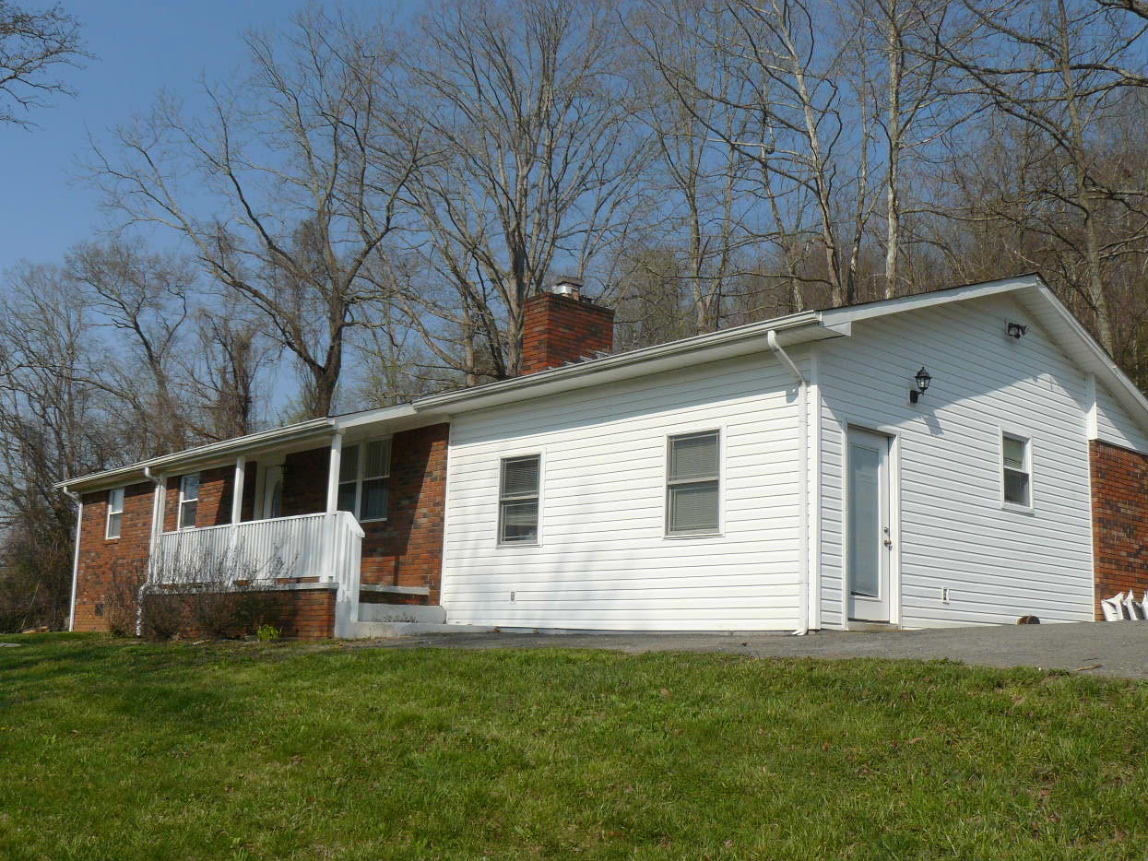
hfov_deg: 50.1
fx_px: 1227
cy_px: 427
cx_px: 575
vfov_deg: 38.7
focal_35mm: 37
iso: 100
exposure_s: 1/800
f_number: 5.6
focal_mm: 6
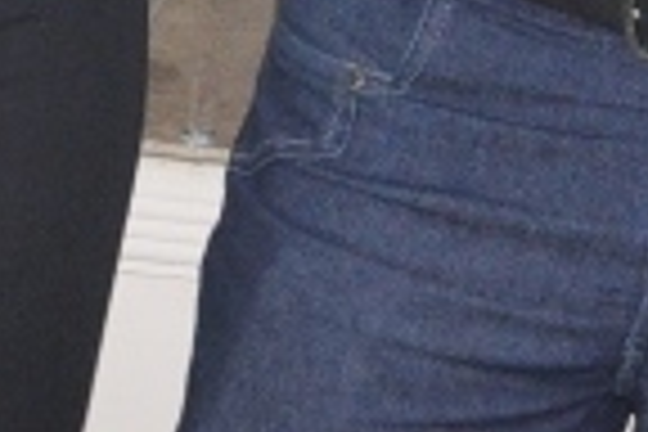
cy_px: -1004
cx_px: -144
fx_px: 4770
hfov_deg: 7.7
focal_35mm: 265
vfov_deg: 4.9
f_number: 3.8
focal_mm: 22
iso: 400
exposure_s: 1/60
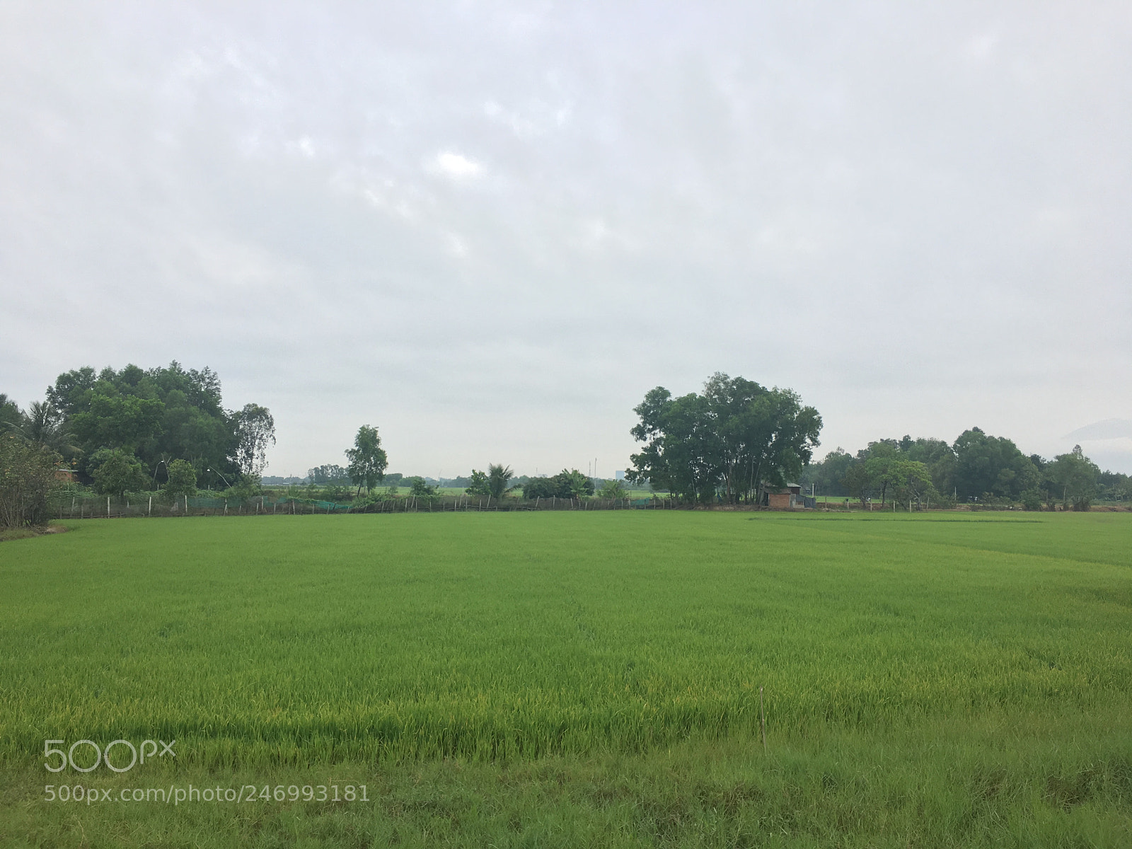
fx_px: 948
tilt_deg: +2.6
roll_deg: -0.9
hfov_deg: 61.7
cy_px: 424
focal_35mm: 29
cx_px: 566
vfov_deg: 48.2
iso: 25
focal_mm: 4.15
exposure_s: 1/217
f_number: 2.2
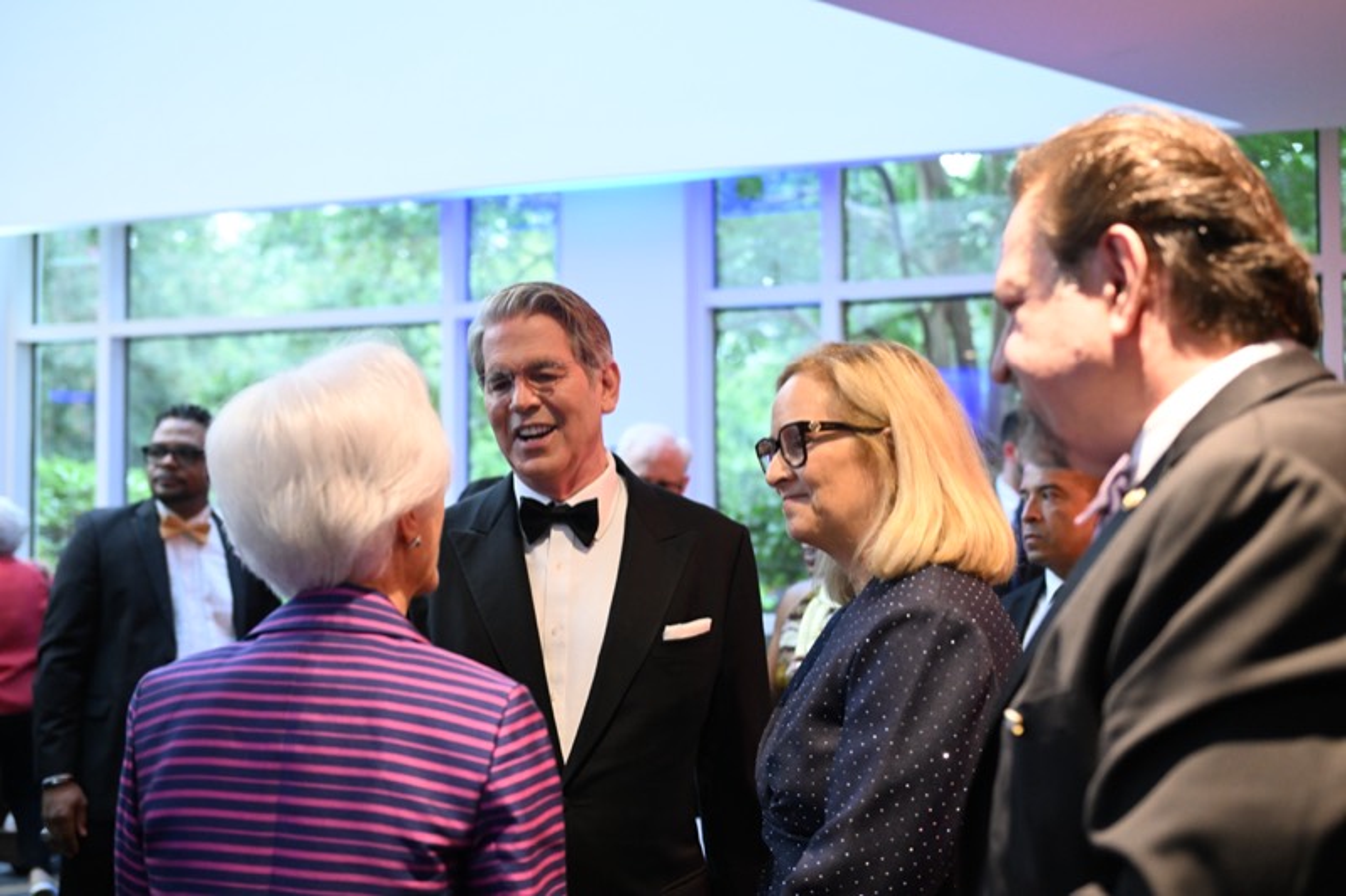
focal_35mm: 40
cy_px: 448
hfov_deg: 48.5
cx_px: 673
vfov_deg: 33.4
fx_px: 1495
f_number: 2.8
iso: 4500
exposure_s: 1/100
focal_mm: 40
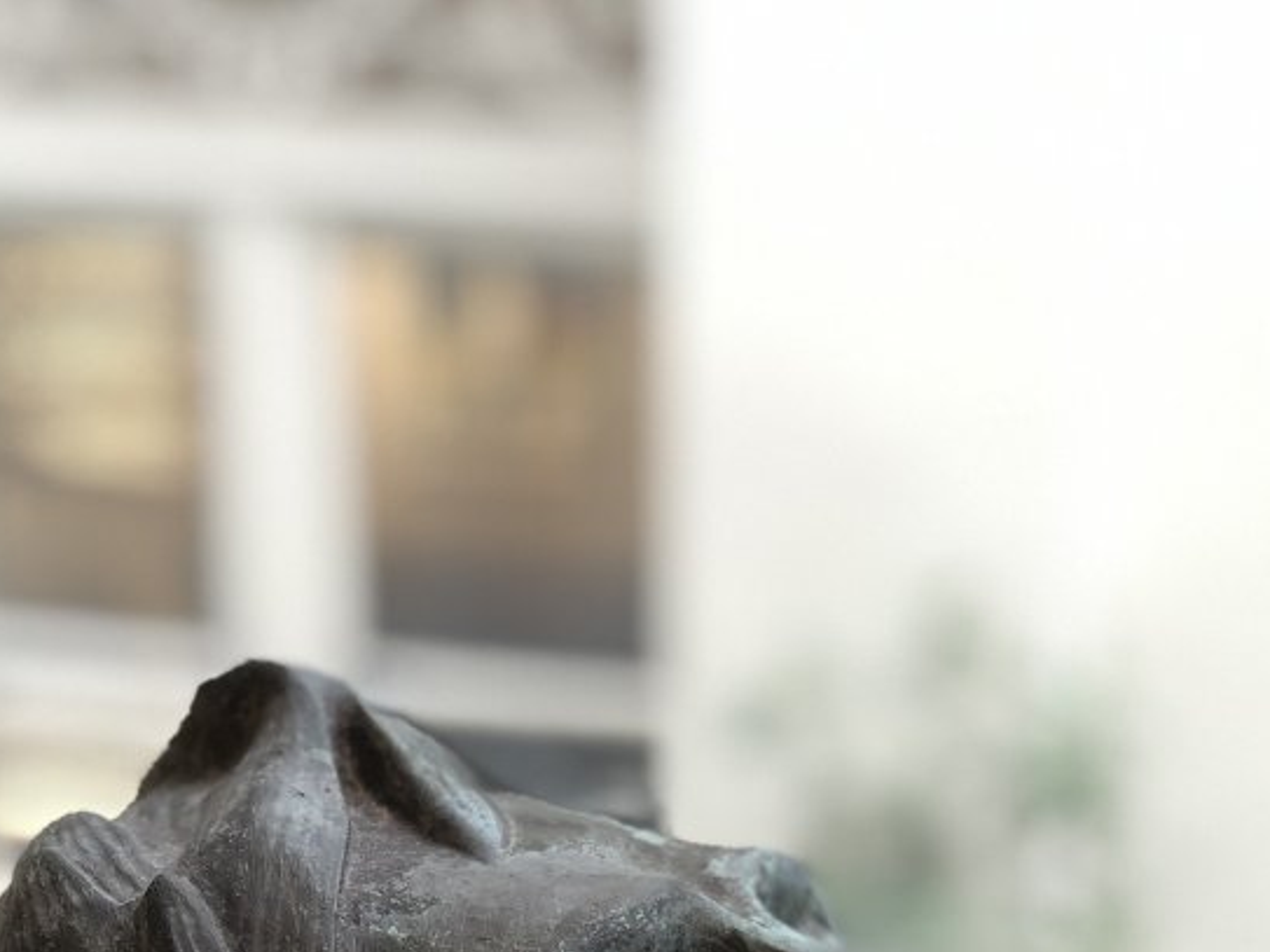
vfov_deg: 12.5
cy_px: 1177
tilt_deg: -18.4
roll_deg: -1.1
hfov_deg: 17.1
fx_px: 4218
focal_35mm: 115
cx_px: 889
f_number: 2.4
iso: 50
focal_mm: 6
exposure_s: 1/50
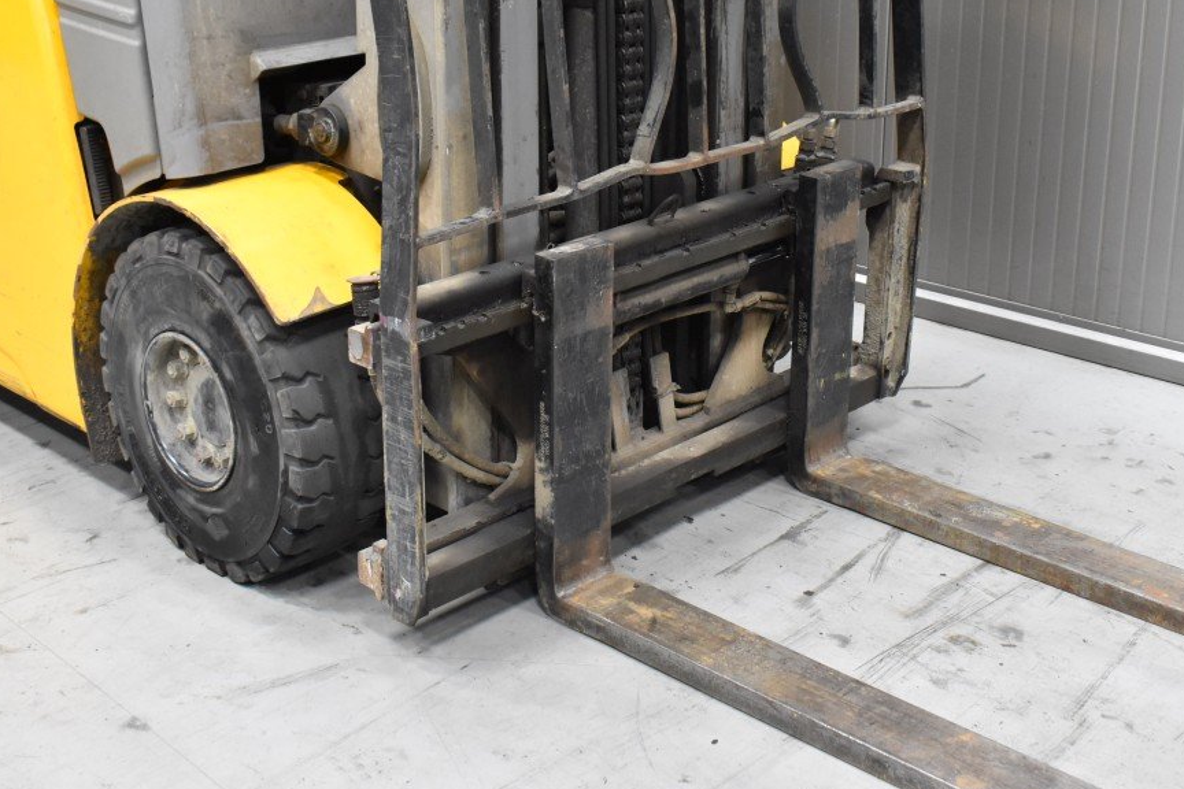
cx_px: 633
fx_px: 1644
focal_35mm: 50
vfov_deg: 26.9
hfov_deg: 39.6
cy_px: 273
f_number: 5
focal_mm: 24
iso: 1600
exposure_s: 1/30
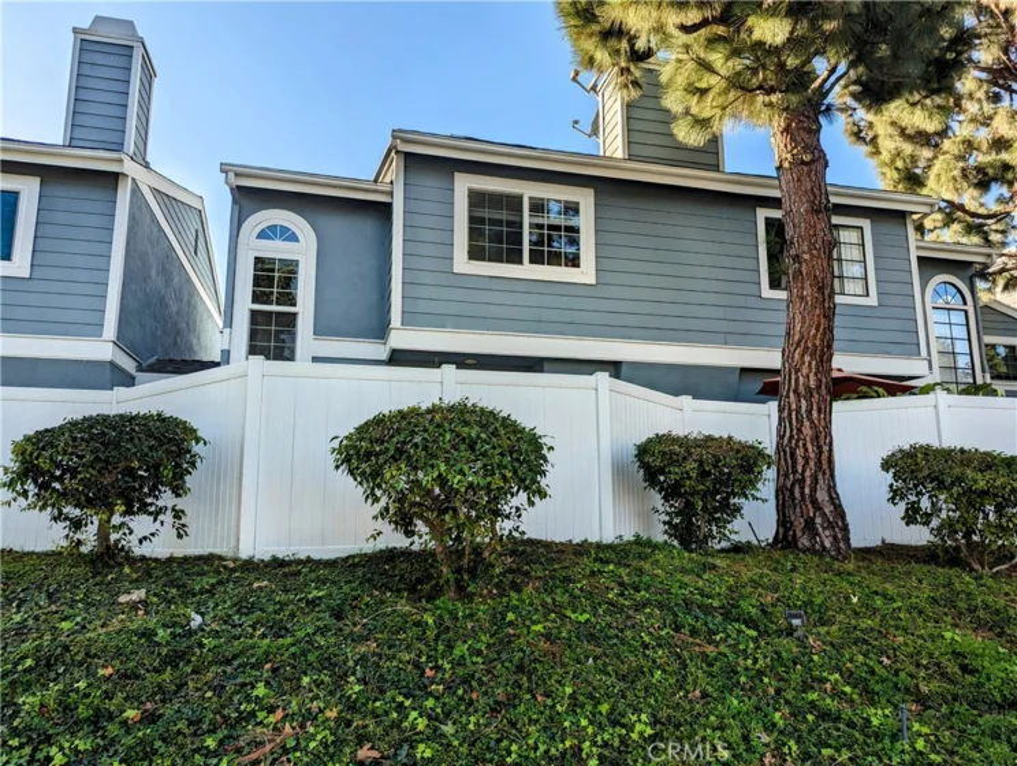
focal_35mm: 24
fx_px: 706
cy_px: 383
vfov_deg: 56.9
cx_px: 508
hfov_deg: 71.5
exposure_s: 1/1364
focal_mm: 6.81
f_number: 1.85
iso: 43
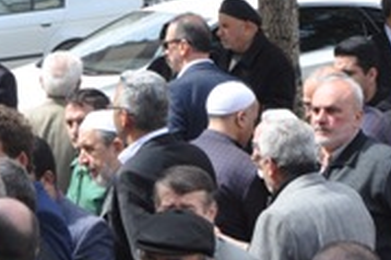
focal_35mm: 215
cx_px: 70
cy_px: 191
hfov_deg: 9.6
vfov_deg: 6.4
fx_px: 2333
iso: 200
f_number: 7.1
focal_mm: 40
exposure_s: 1/200
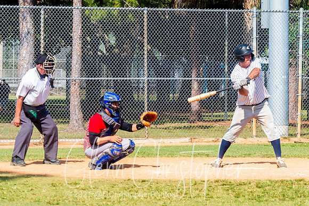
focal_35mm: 253
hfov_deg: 8.1
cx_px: 183
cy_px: 81
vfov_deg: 5.4
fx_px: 2169
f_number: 4.5
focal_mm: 90
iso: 250
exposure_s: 1/1600
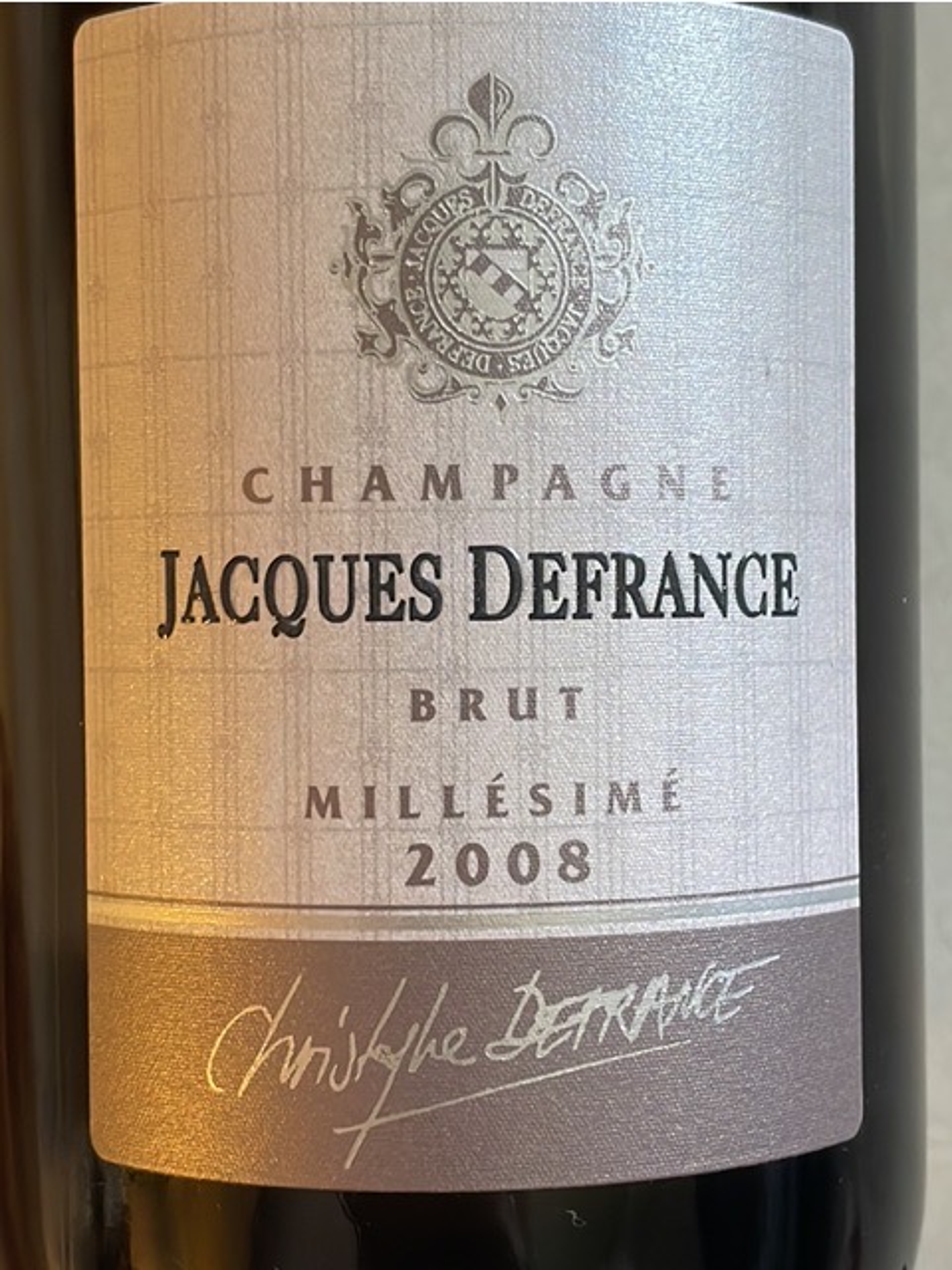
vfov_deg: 65.3
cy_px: 635
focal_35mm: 27
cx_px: 476
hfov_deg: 51.4
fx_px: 990
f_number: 1.6
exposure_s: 1/40
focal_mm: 4.2
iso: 200
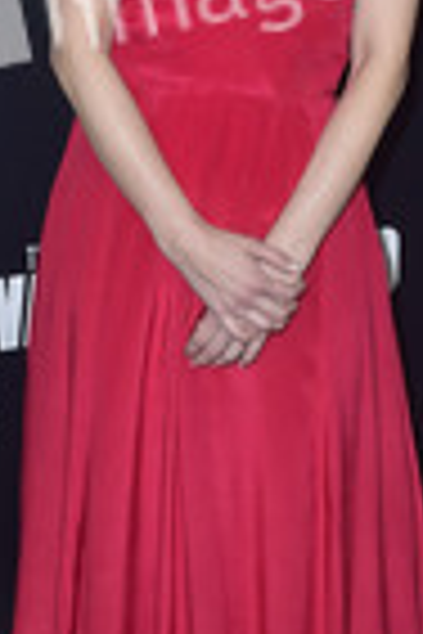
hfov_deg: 13.4
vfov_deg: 19.9
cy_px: 198
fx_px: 1798
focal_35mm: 102
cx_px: 254
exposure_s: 1/250
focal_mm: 36
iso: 500
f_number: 5.6
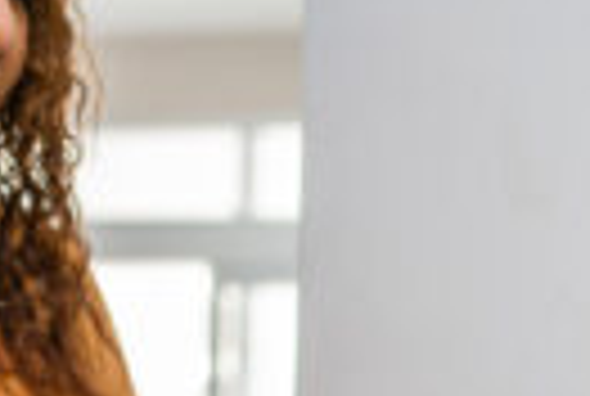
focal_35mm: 152
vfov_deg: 8.6
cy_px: 760
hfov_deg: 13.1
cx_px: 748
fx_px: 2497
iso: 250
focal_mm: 35
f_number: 2
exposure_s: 1/250
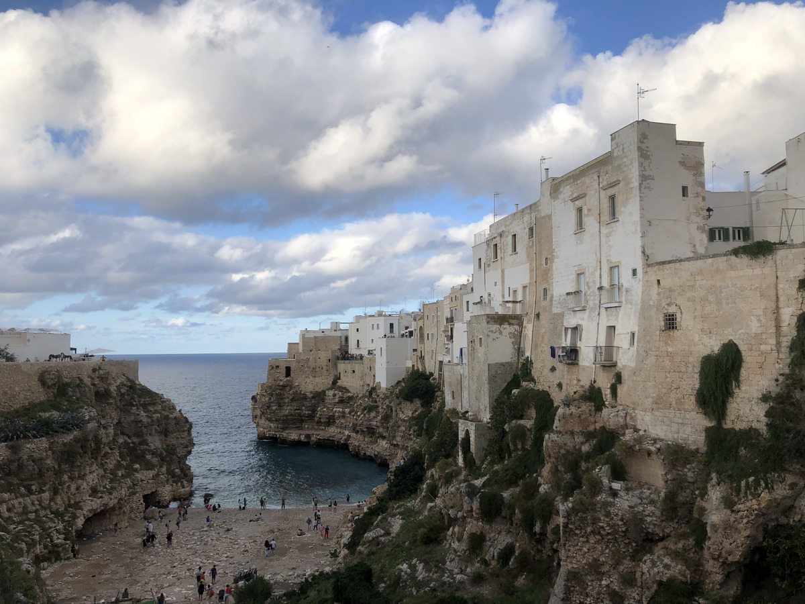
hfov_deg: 63.4
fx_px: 651
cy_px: 302
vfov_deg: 49.7
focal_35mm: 28
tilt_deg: +4.5
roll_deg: +1.3
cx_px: 402
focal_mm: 4
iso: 20
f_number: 1.8
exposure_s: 1/1675
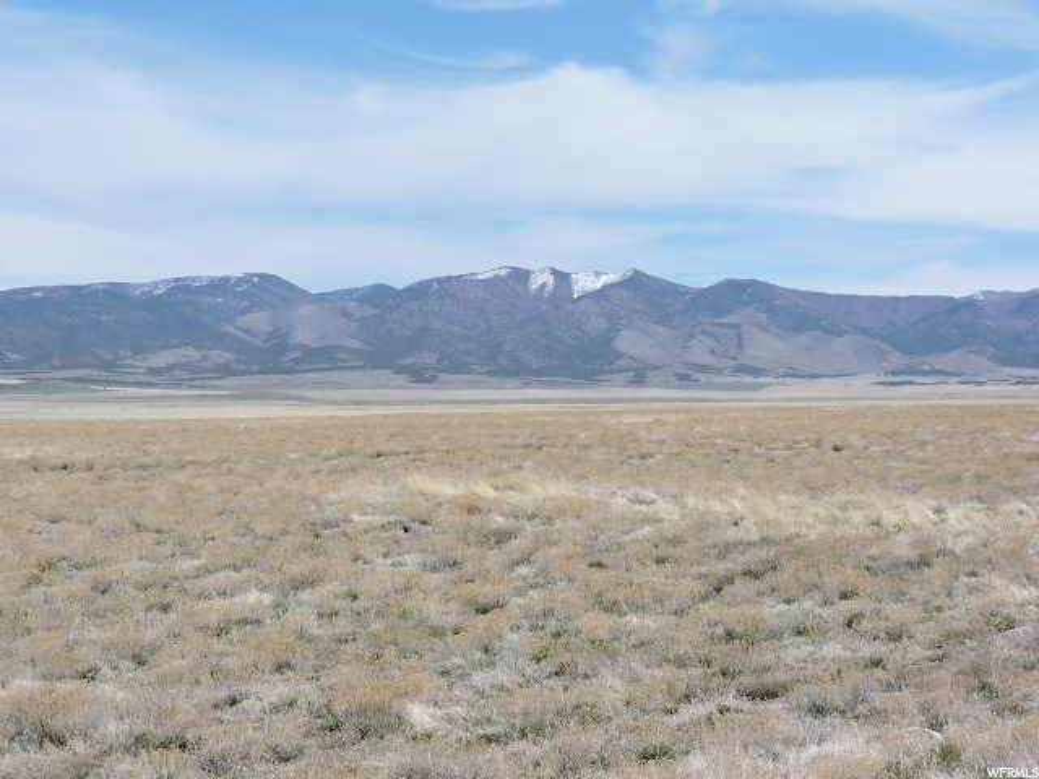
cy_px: 390
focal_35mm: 70
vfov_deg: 21.0
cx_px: 520
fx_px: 2101
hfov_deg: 27.8
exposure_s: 1/1000
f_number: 3.9
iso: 100
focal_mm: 12.5
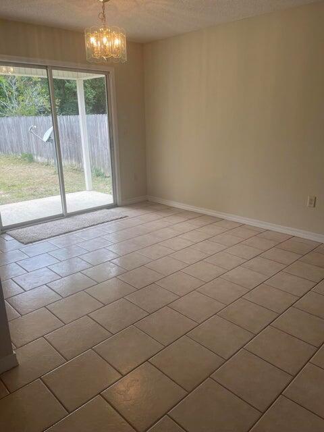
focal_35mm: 26
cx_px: 162
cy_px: 216
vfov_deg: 67.3
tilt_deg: -15.5
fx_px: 324
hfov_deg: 53.1
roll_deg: +1.0
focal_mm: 4.2
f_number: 1.6
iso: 32
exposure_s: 1/120
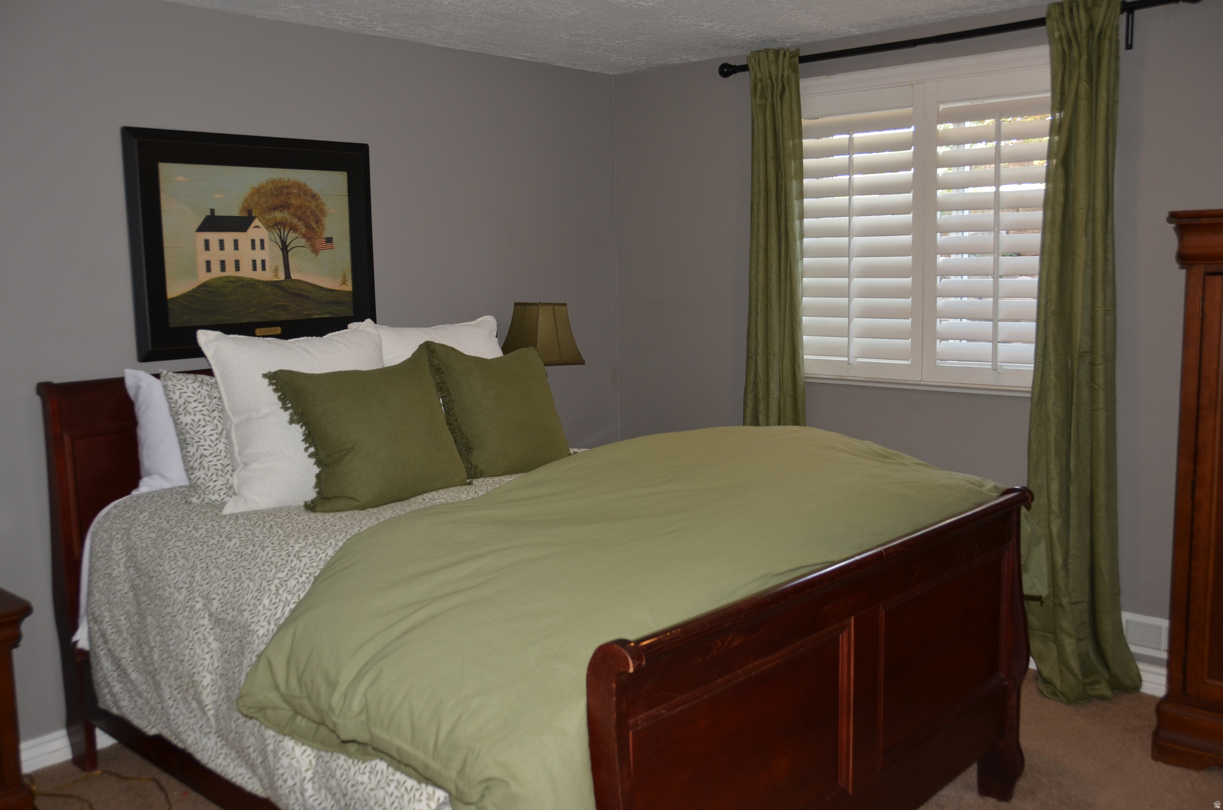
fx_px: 1119
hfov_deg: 57.3
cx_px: 612
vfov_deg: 39.8
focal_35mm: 33
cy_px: 405
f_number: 3.8
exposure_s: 1/60
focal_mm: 22
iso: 200
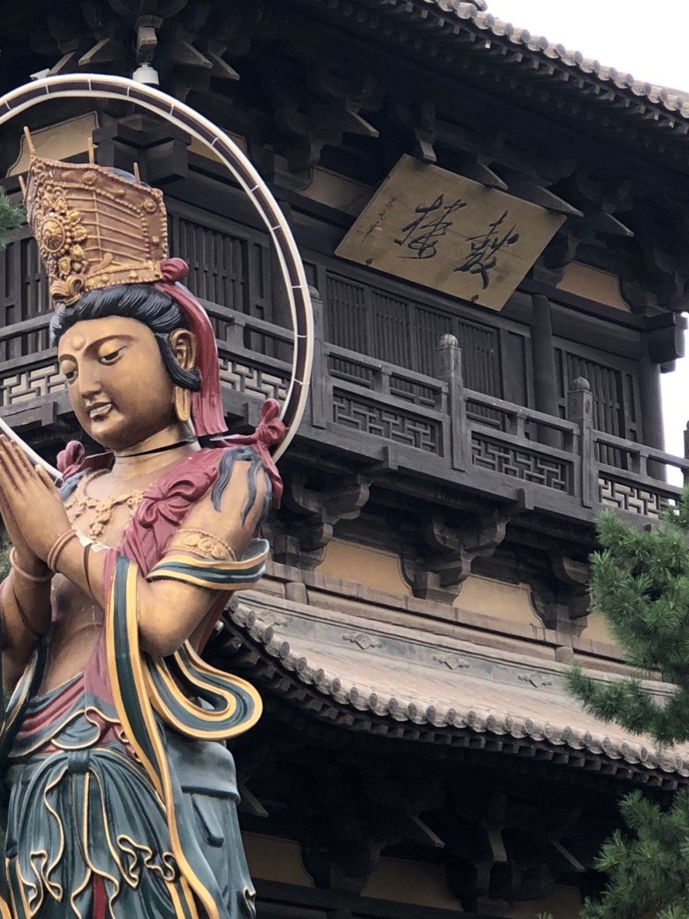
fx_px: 3477
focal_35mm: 131
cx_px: 39
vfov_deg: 15.1
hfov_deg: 11.2
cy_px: 460
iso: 25
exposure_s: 1/120
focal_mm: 6.6
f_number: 2.8
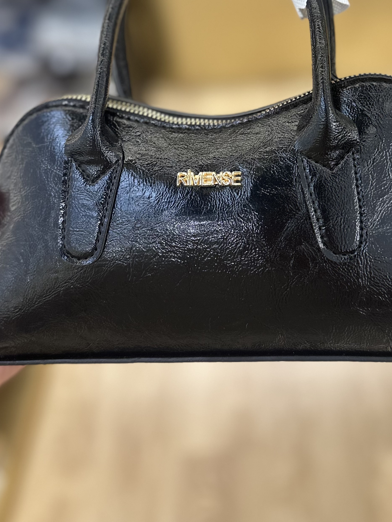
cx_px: 237
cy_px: 107
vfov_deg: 45.5
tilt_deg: -35.9
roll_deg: +6.6
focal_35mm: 39
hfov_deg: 36.7
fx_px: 589
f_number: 1.78
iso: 200
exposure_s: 1/121
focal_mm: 6.86
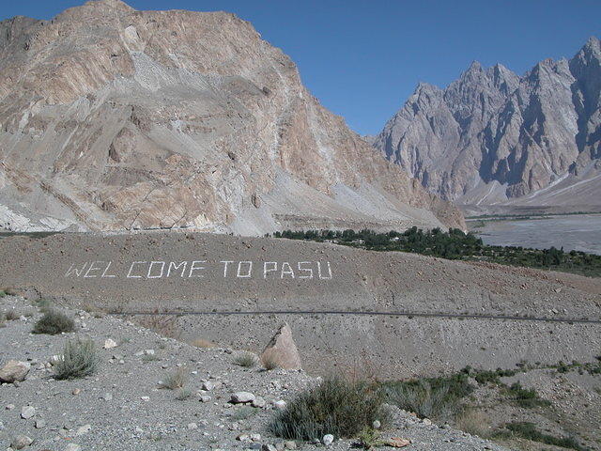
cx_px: 300
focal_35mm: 35
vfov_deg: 40.7
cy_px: 226
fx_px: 608
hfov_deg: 52.6
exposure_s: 1/497
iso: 100
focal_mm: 8.9
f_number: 7.1
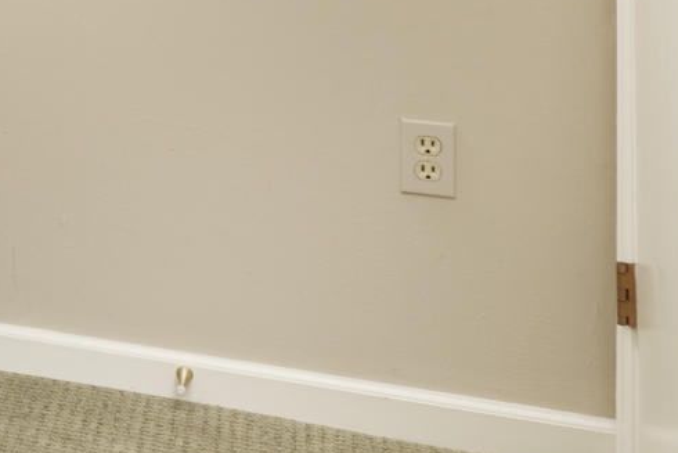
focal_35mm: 104
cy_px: -295
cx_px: -949
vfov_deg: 12.3
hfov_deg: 13.9
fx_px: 1959
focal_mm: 17
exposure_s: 1/125
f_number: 7.1
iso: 500
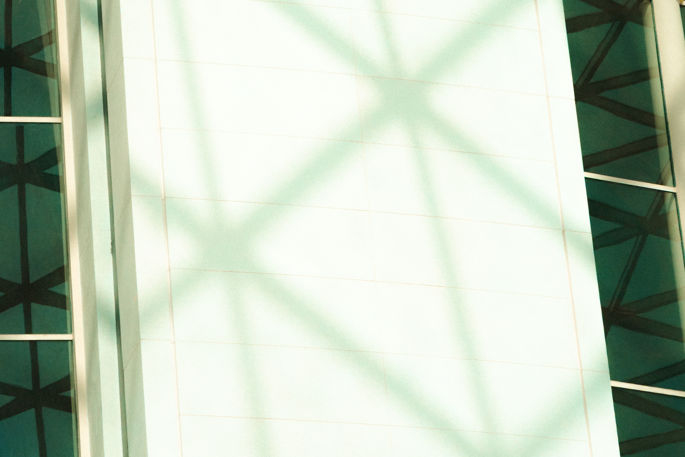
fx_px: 3558
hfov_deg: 11.0
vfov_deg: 7.3
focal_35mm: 187
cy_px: 66
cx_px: 176
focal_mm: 90
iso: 125
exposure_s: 1/320
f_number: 11
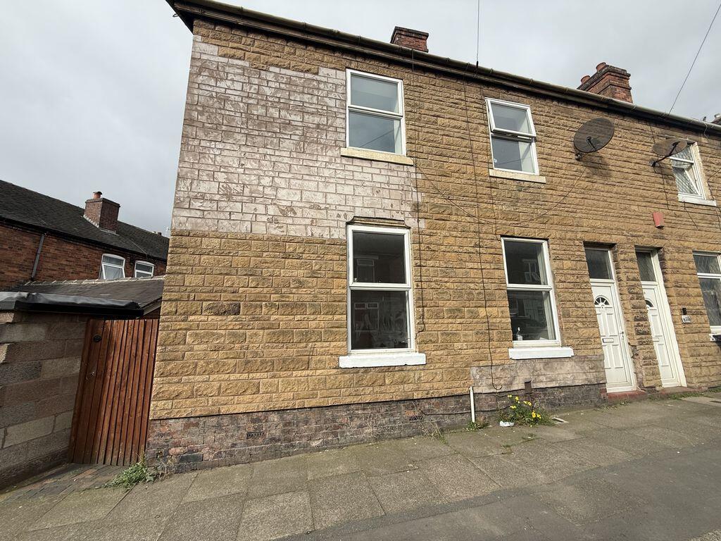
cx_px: 360
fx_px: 292
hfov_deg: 102.1
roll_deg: -0.3
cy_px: 270
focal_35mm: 14
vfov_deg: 85.7
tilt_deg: +11.2
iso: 50
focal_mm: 2.22
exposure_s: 1/1368
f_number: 2.2
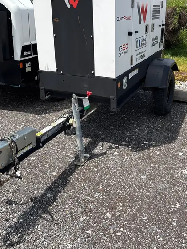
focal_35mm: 34
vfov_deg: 53.2
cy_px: 89
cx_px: 101
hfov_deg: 41.8
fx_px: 245
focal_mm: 5.96
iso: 50
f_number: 1.6
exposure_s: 1/3623
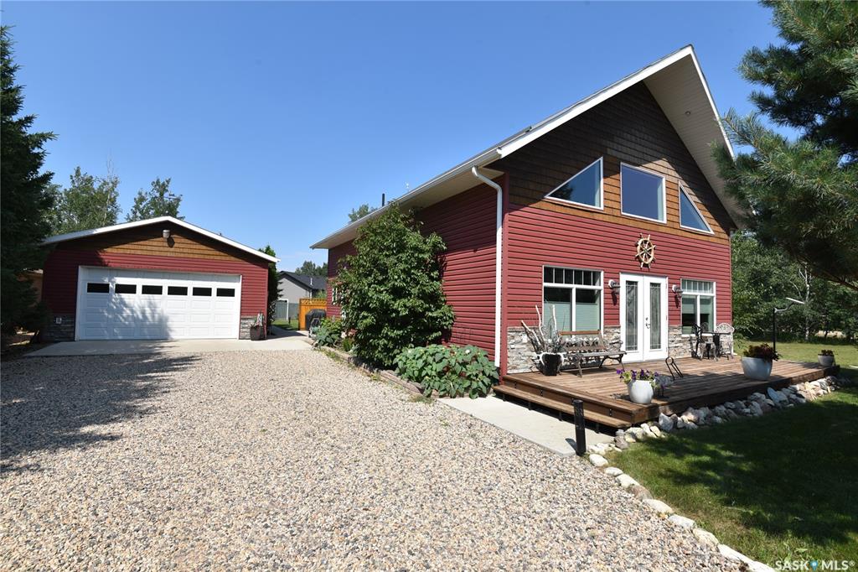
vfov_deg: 73.7
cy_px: 286
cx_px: 429
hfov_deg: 96.8
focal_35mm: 16
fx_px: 381
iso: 200
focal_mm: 16
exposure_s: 1/500
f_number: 11
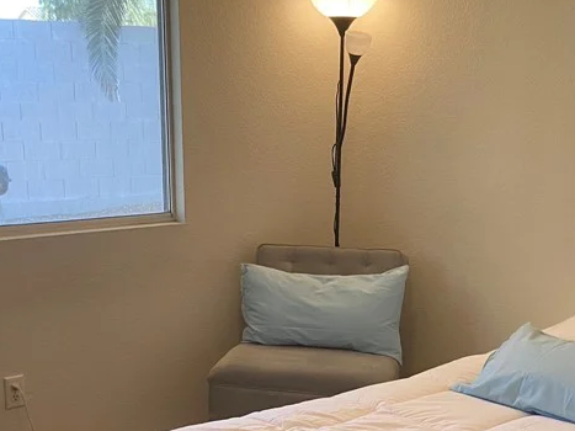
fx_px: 947
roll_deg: -0.2
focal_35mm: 57
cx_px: 308
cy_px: 351
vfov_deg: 25.2
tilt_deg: -16.0
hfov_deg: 33.8
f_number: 1.8
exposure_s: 1/60
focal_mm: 4.25
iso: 80
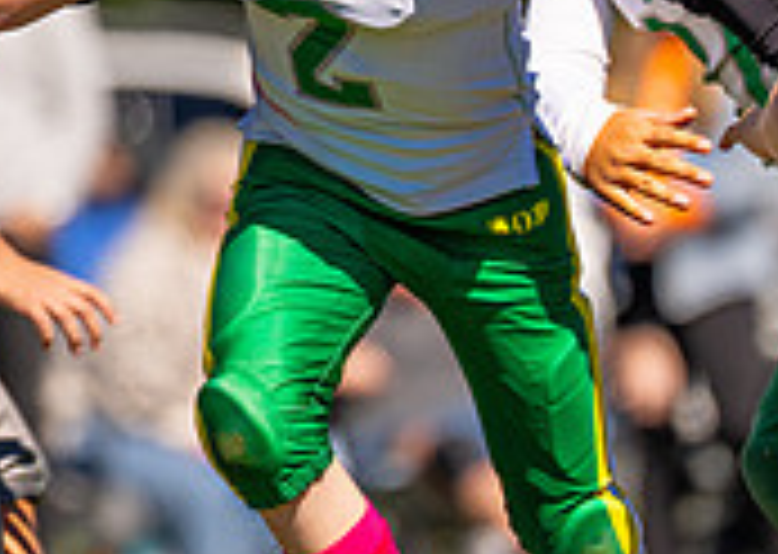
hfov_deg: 2.1
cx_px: -91
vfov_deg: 1.5
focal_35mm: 967
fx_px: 21333
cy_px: -68
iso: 160
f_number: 2.8
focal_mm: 200
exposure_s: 1/4000
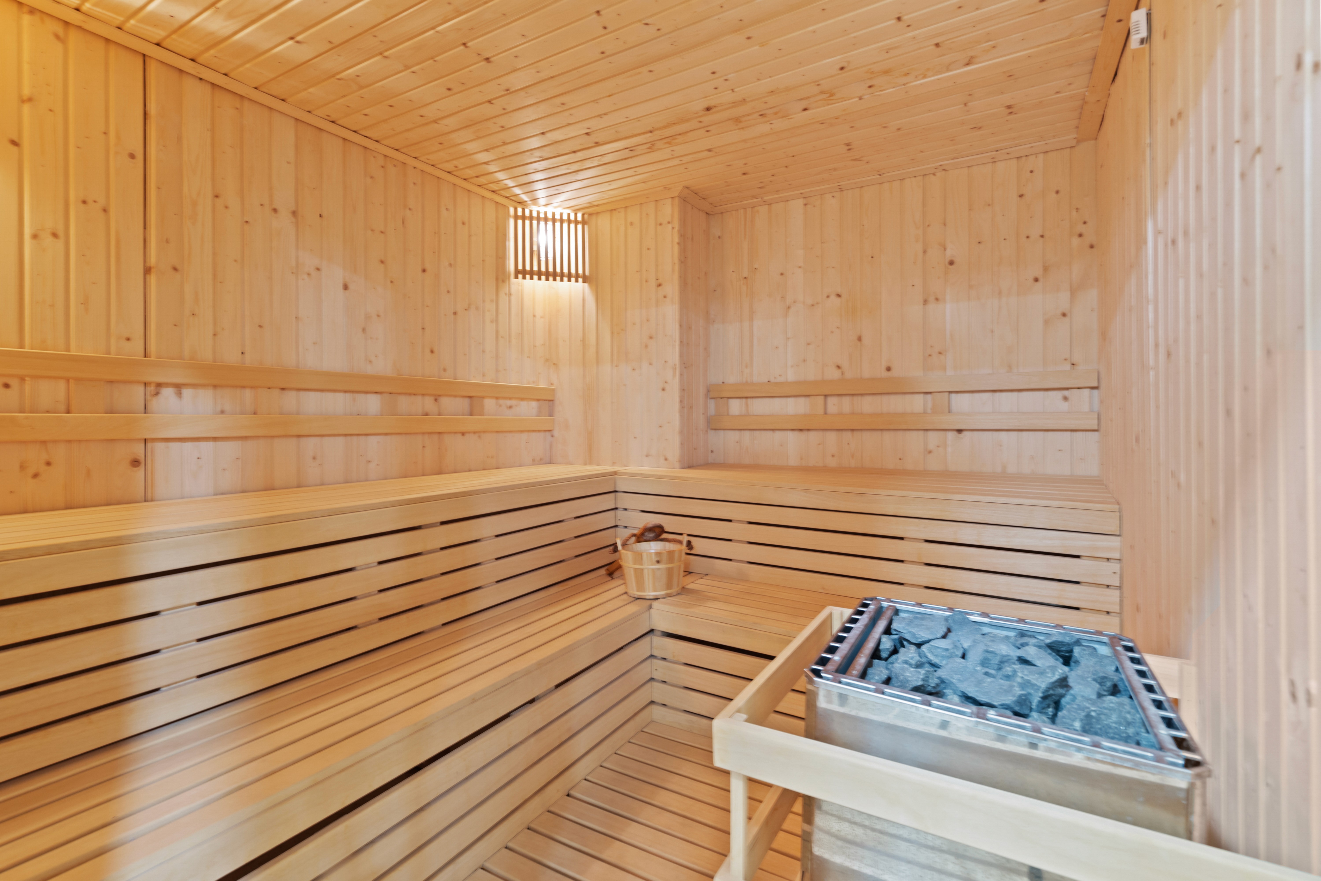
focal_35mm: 16
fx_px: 587
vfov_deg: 73.7
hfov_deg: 96.7
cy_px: 440
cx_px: 660
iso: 200
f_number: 6.3
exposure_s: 10
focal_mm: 16
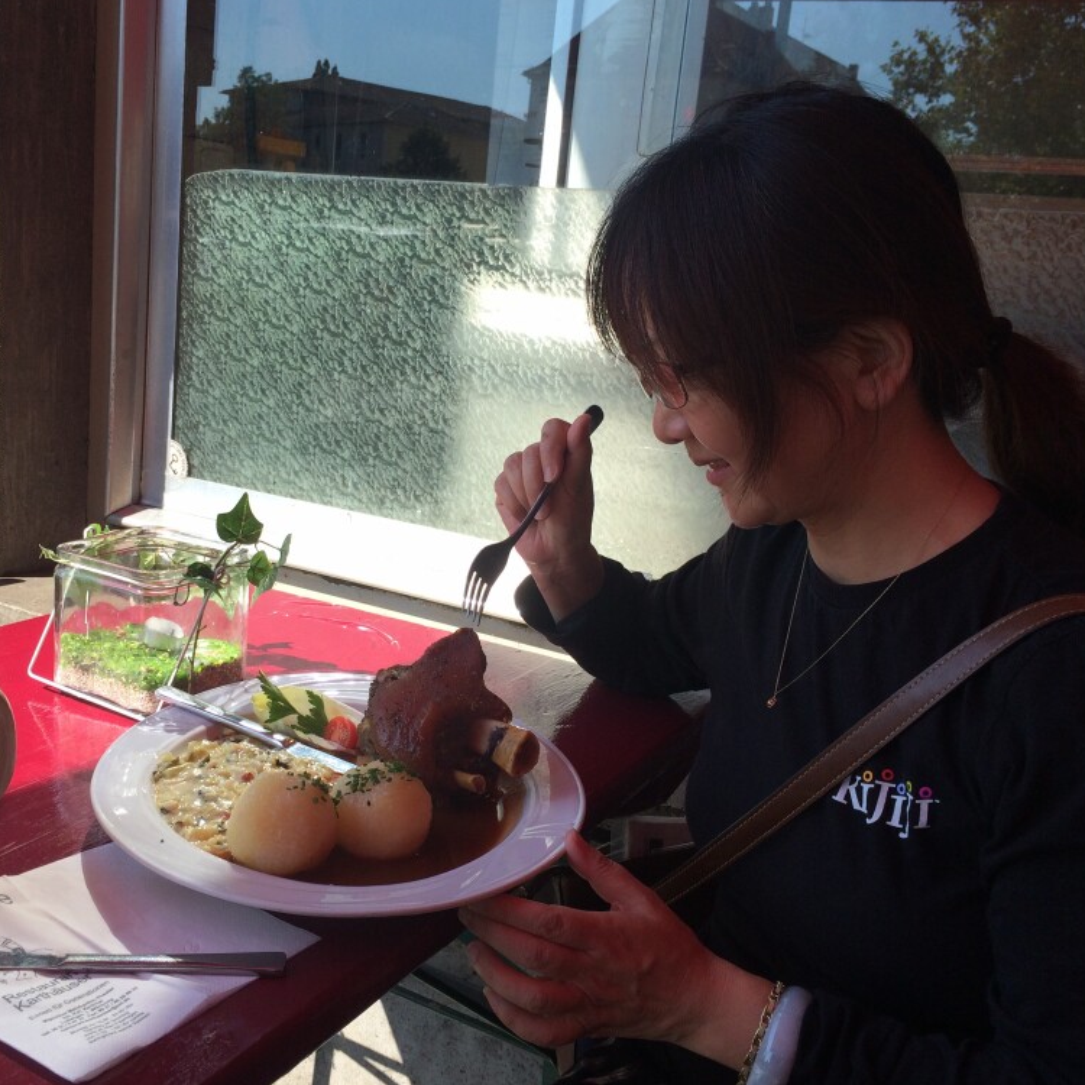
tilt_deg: -11.3
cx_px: 457
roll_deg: -3.8
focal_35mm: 35
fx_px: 1241
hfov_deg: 47.1
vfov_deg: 47.2
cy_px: 541
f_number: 2.2
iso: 32
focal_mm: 4.15
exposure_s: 1/774
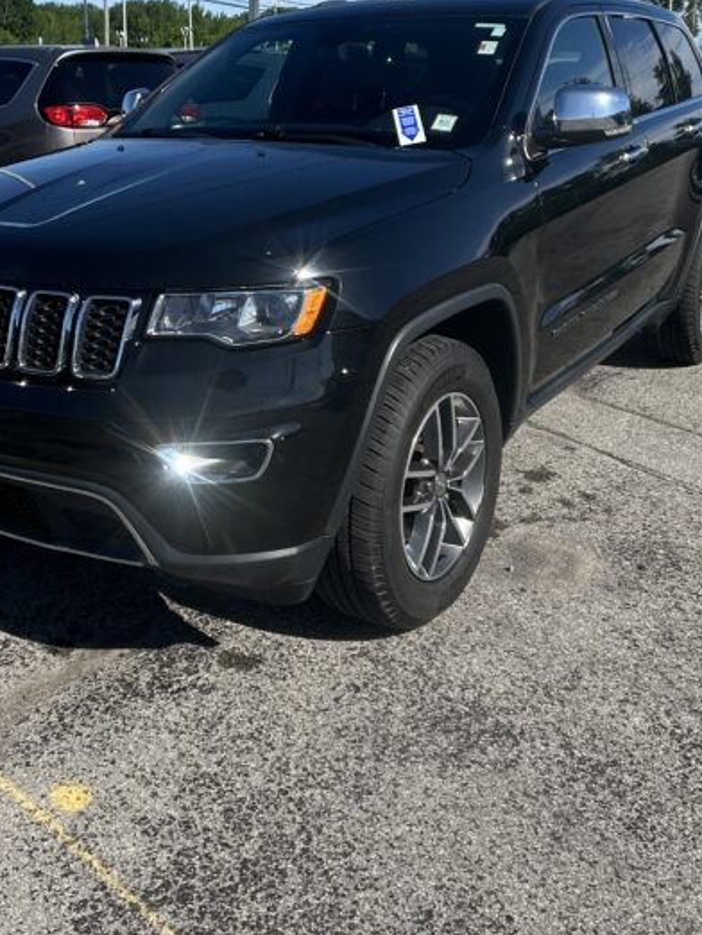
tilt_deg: -9.9
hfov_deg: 28.5
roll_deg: +0.9
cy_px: 283
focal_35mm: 51
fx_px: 1378
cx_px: 301
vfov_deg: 36.9
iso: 50
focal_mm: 5.7
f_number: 1.5
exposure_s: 1/3257
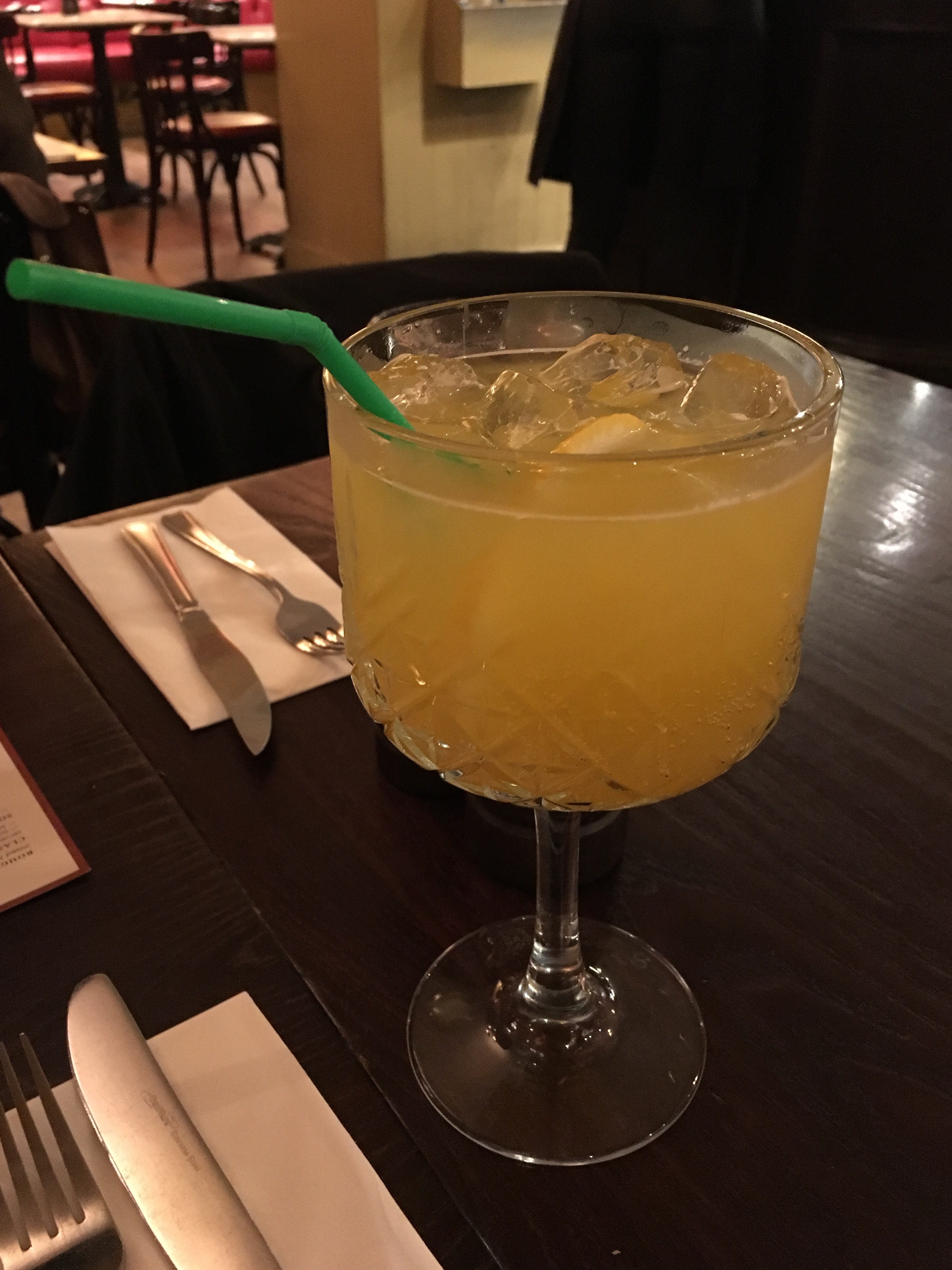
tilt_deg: -30.9
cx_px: 466
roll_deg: +0.4
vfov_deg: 60.0
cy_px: 630
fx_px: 1100
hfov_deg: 46.8
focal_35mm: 30
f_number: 2.2
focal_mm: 4.15
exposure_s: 1/17
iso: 500
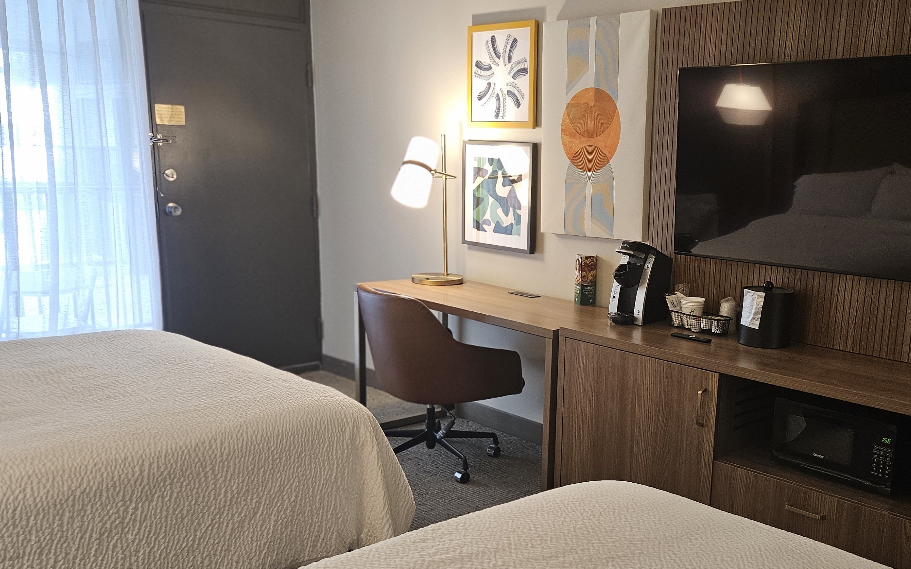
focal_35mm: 37
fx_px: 919
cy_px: 345
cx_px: 595
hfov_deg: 51.9
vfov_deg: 34.3
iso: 250
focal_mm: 5.4
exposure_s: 1/120
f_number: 1.8
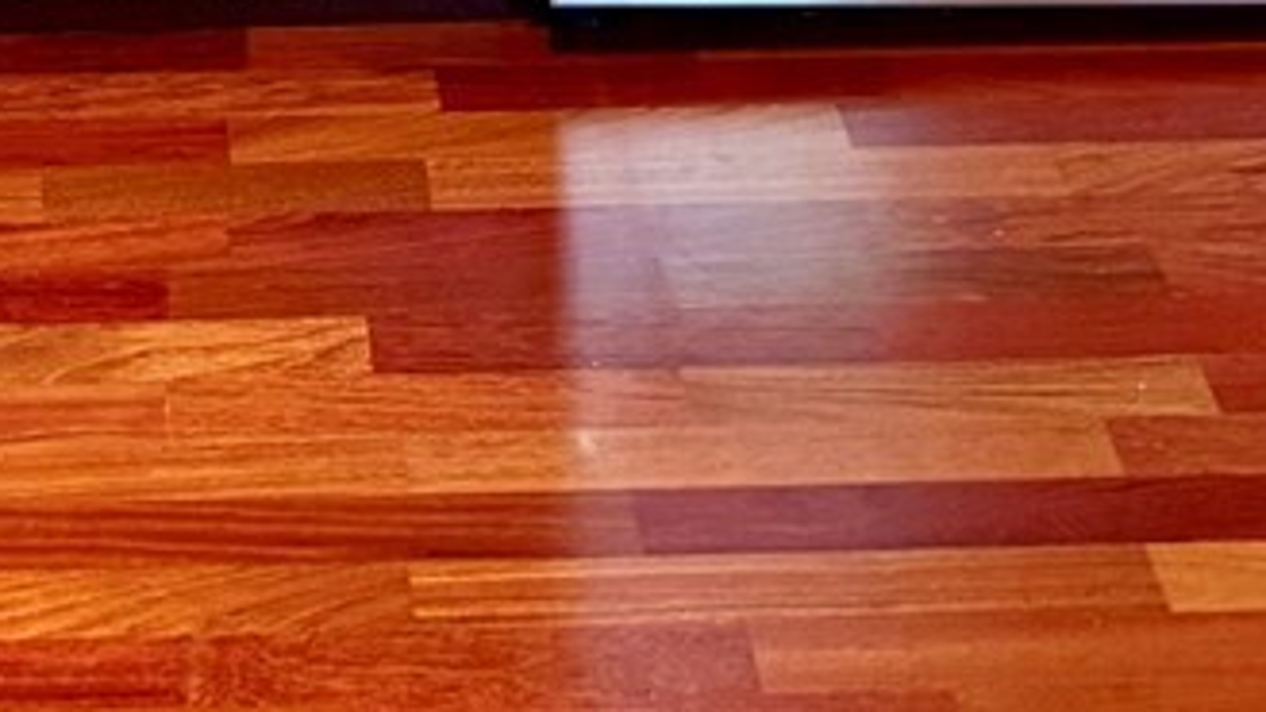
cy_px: -1497
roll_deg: +0.9
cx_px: 38
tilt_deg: -8.0
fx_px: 4263
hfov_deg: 16.6
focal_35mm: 127
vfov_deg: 8.0
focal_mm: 6.76
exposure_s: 1/60
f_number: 1.78
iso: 500
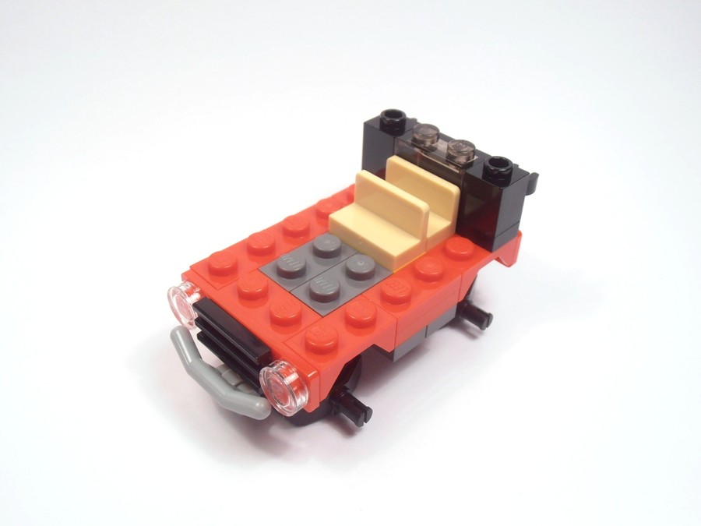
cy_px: 263
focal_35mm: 37
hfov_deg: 50.1
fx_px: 749
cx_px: 350
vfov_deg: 38.7
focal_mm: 6.61
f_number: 3.9
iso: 80
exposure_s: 1/80
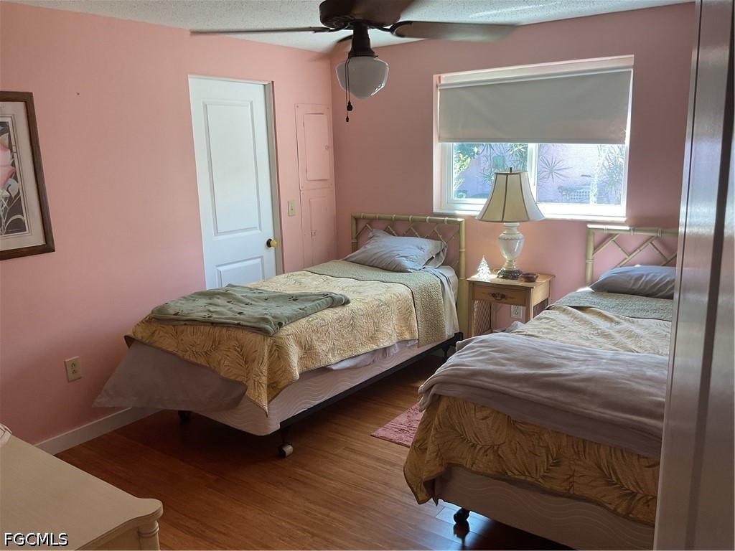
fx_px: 616
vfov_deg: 48.2
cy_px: 276
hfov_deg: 61.7
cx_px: 368
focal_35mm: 29
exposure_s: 1/120
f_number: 1.8
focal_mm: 3
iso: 64
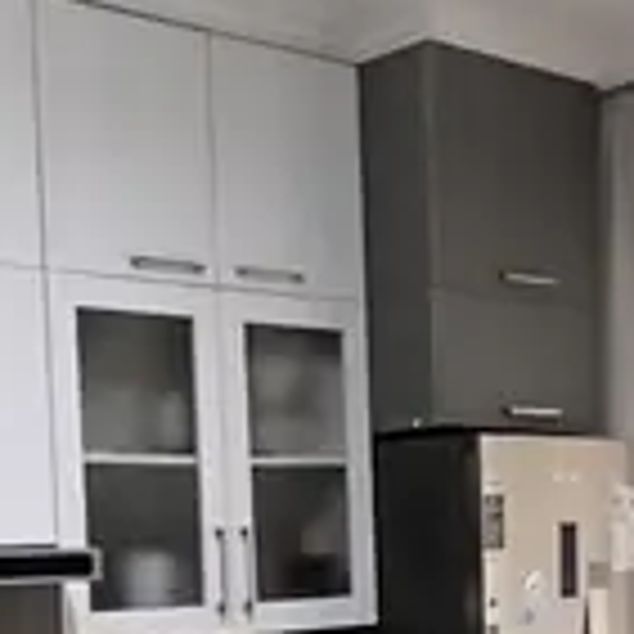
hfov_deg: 21.7
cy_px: 715
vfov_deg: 20.5
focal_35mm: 80
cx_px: 319
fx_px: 1658
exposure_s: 1/33.3
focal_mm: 1.65
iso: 400
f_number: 2.2
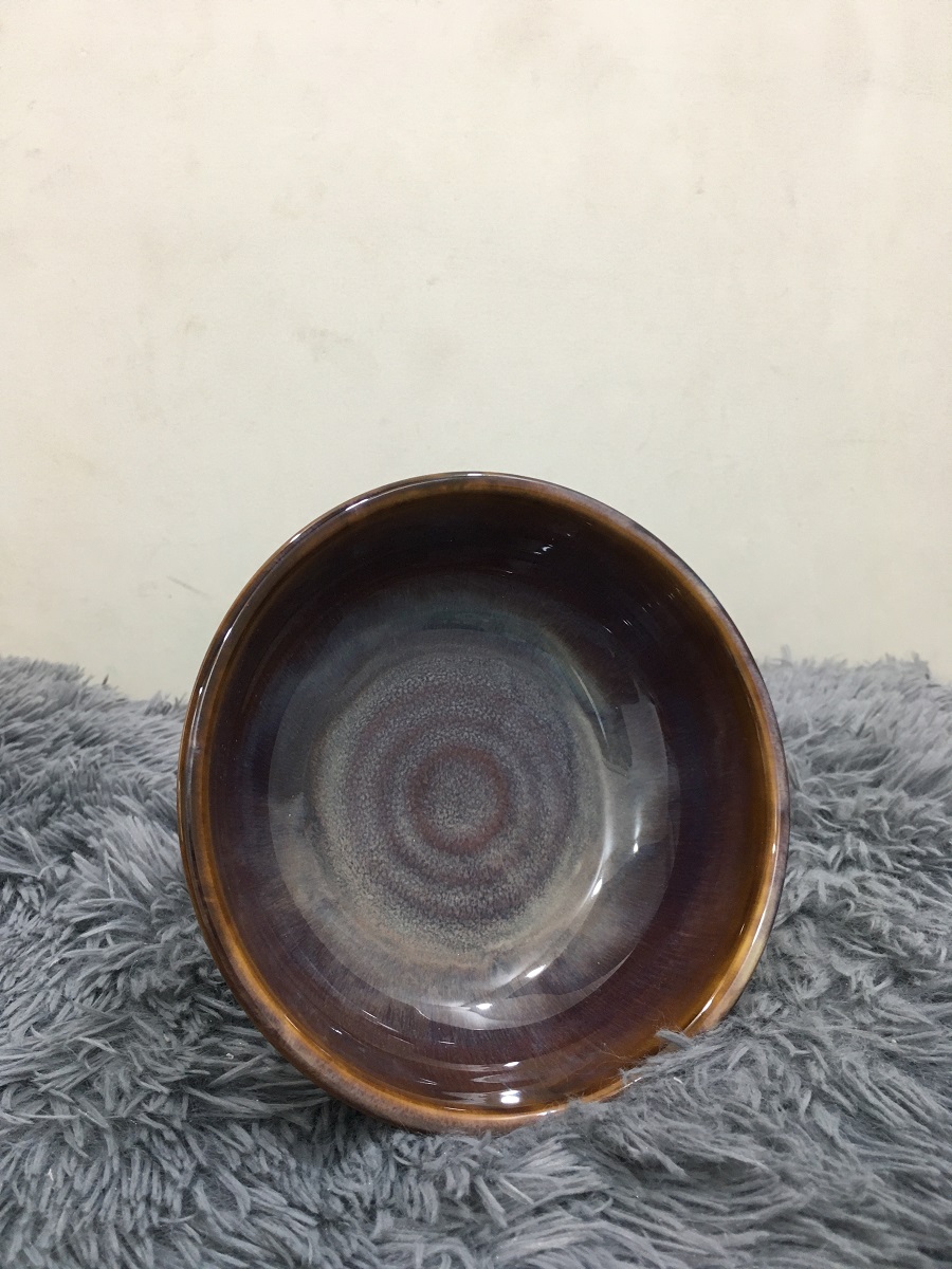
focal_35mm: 29
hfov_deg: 48.2
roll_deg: -1.4
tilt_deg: -11.7
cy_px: 634
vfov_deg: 61.7
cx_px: 476
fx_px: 1063
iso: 125
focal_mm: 4.15
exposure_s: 1/33
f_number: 2.2
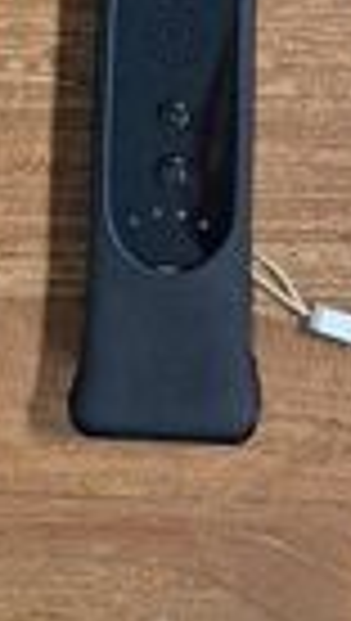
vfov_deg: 14.0
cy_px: -729
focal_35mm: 121
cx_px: 194
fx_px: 1995
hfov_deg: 10.1
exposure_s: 1/60
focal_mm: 5.23
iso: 250
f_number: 1.8
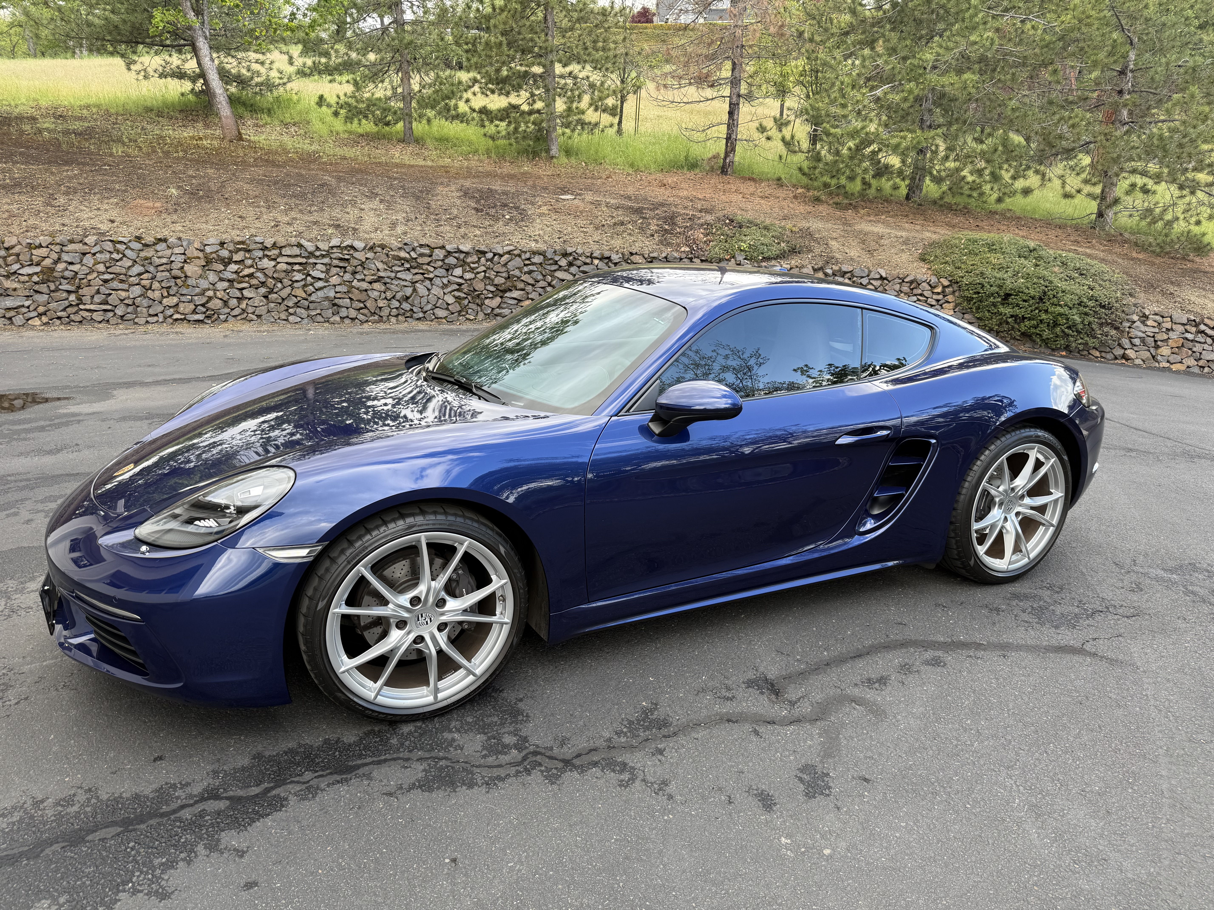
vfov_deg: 56.8
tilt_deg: -15.4
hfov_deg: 71.6
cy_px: 455
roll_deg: +1.0
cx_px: 607
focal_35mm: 24
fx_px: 842
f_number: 1.78
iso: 64
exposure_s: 1/220
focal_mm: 6.76
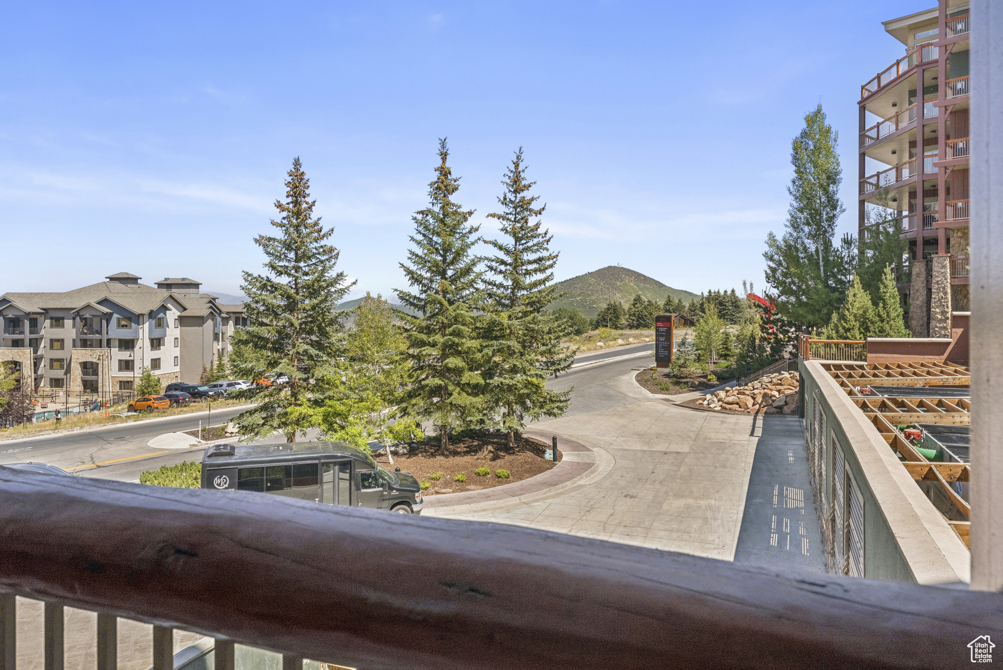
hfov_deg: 73.7
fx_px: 669
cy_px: 335
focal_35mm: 24
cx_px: 502
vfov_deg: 53.2
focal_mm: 24
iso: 640
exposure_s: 1/2000
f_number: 8
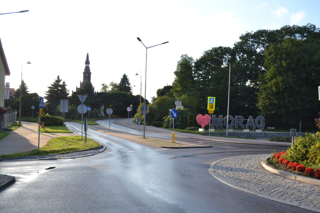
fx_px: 293
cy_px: 106
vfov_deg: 40.0
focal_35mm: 33
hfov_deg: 57.2
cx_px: 160
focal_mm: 22
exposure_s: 1/160
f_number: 6.3
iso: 100
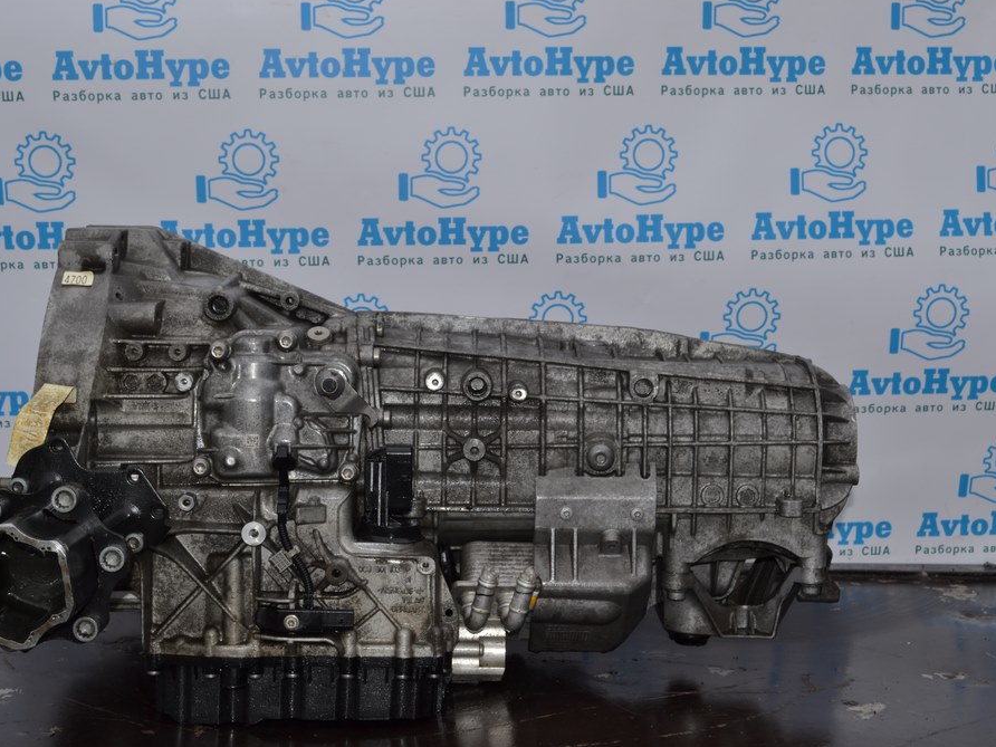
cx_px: 462
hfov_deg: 36.2
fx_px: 1525
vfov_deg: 27.5
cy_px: 370
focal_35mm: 53
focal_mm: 32
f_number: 8
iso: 100
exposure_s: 1/60
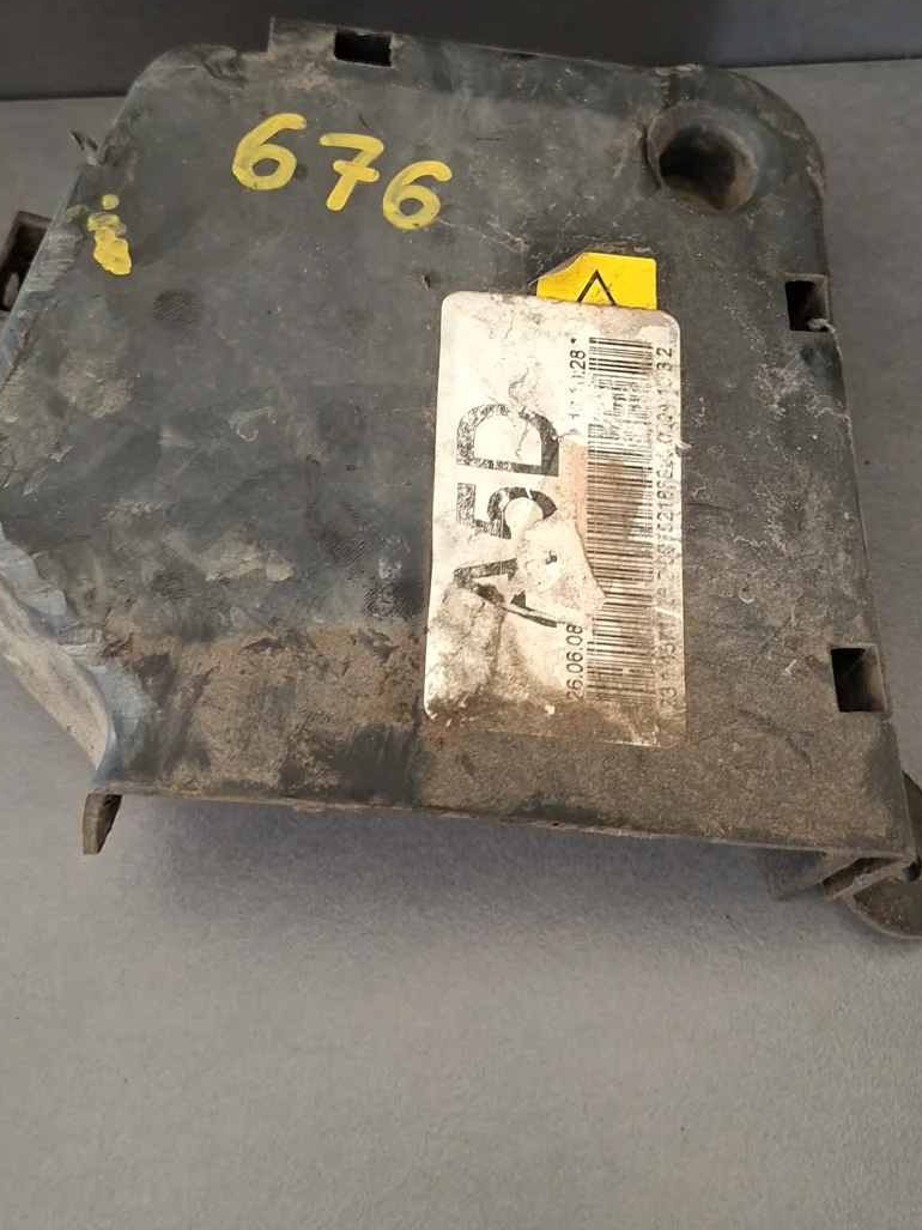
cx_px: 469
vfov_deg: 43.8
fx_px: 1527
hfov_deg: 33.6
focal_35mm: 43
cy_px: 540
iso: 400
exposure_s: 1/24
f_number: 1.8
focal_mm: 5.54
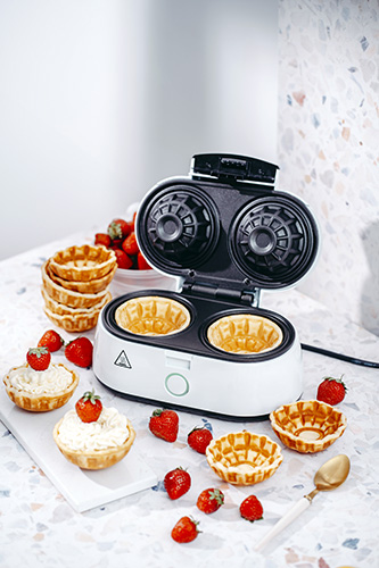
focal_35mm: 85
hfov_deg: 16.1
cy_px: 284
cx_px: 190
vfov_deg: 23.9
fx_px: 1343
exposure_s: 1/15
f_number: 3.5
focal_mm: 85
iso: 100
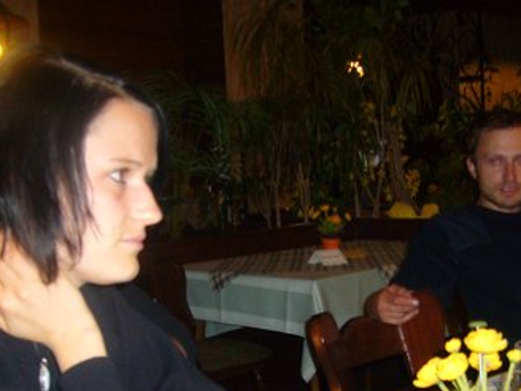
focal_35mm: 64
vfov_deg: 22.6
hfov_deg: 30.2
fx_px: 963
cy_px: 307
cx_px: 315
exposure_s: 1/30
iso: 160
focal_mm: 5.8
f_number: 2.8
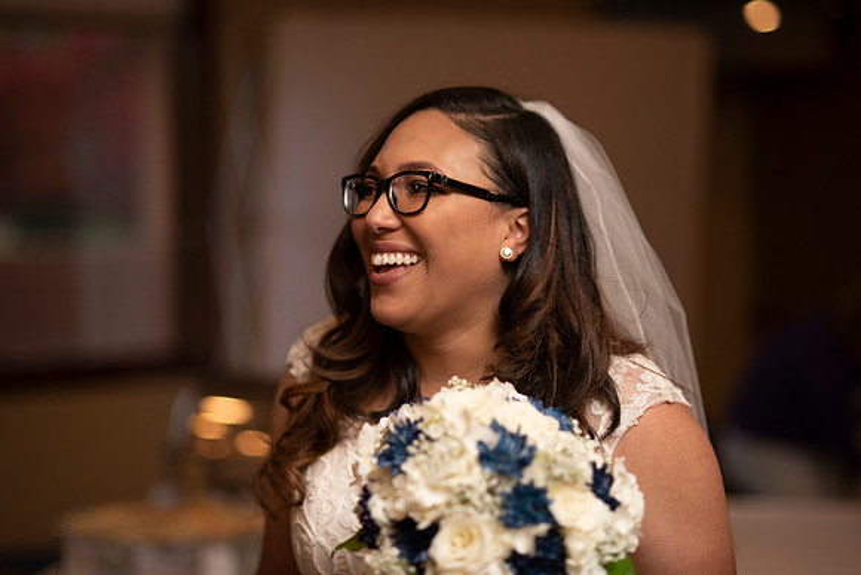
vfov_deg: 16.1
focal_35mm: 85
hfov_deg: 23.9
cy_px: 288
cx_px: 430
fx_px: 2033
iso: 500
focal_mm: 85
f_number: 2
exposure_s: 1/160
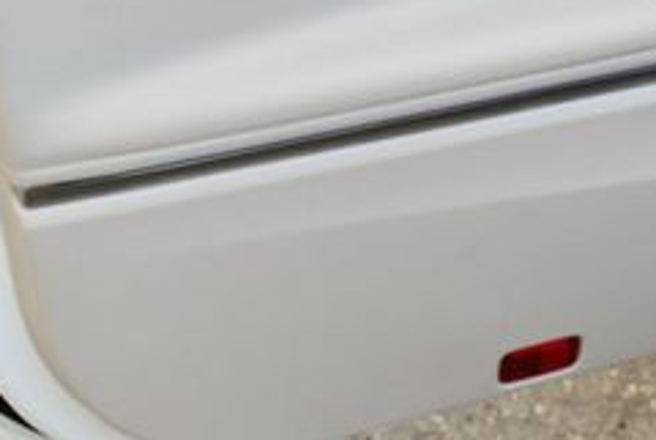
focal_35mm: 96
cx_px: 629
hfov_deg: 20.6
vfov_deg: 14.1
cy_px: -22
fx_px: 1753
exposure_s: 1/250
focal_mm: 18
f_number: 5
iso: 400
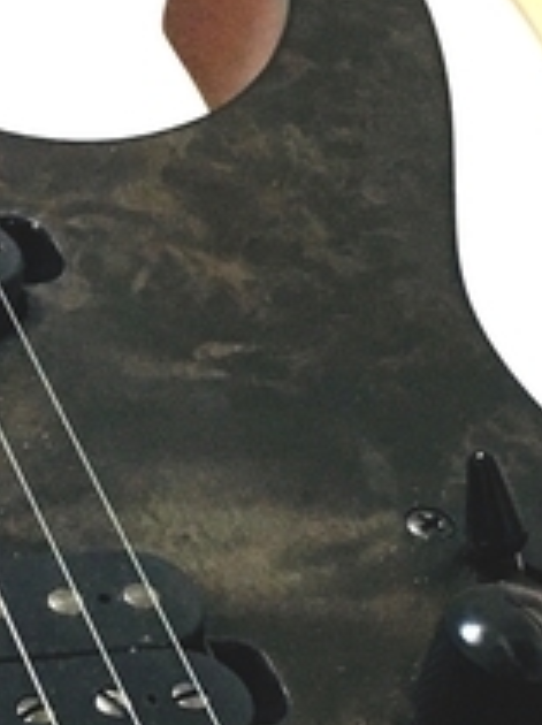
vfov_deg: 11.9
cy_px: 549
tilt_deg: +41.9
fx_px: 3473
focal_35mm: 166
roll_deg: +25.9
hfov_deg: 8.9
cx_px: -17
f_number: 2.2
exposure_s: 1/24
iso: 200
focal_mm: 4.15
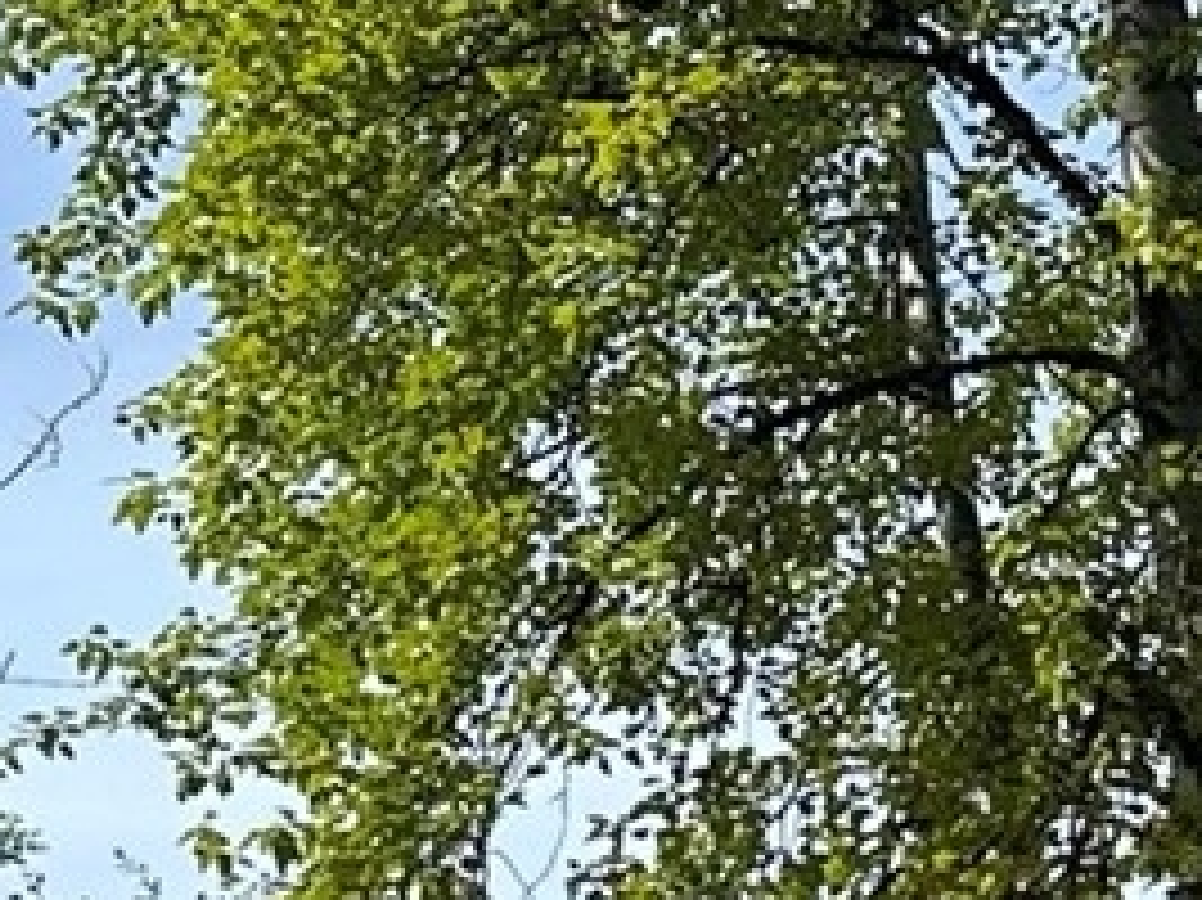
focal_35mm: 144
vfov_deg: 9.6
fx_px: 4998
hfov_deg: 13.3
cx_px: 1513
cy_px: 1809
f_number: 1.78
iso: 80
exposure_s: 1/2469
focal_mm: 6.86
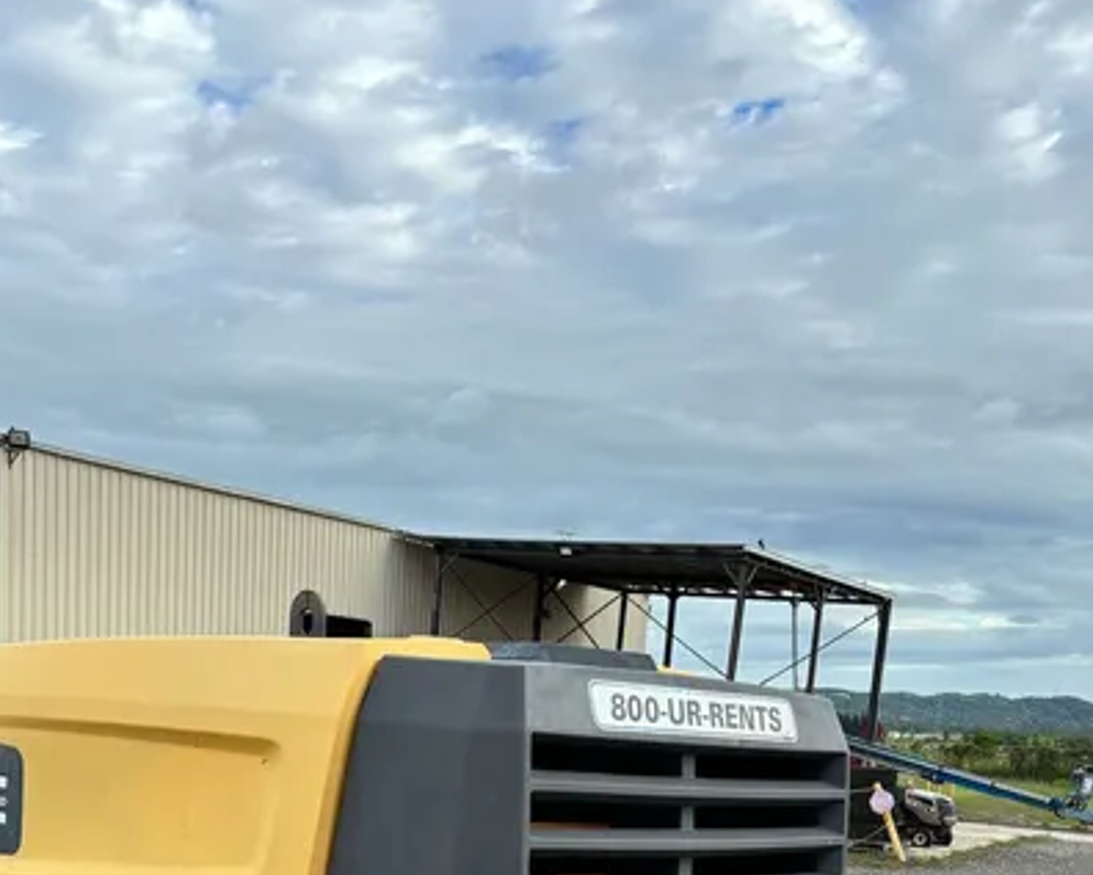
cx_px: 422
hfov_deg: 39.3
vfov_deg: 28.7
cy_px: 998
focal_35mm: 47
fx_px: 1521
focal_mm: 5.96
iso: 50
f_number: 1.6
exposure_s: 1/997
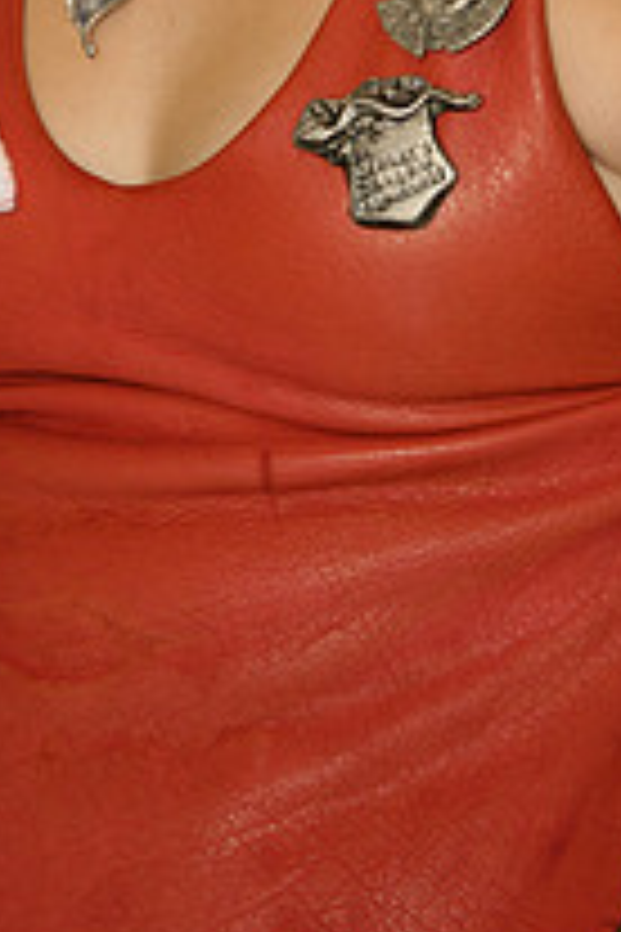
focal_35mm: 210
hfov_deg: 6.5
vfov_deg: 9.6
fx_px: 5433
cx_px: 331
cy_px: -216
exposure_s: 1/80
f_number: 3.2
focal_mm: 50
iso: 100
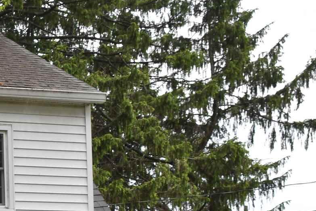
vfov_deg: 8.3
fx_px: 1395
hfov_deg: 12.4
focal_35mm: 159
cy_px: 365
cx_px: -129
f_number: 8
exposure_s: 1/250
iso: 160
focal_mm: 27
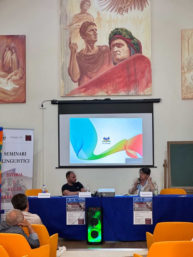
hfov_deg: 19.1
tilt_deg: +3.4
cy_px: 128
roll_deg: +0.1
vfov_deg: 25.3
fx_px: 572
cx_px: 96
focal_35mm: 77
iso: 320
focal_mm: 9
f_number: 2.8
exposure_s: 1/60
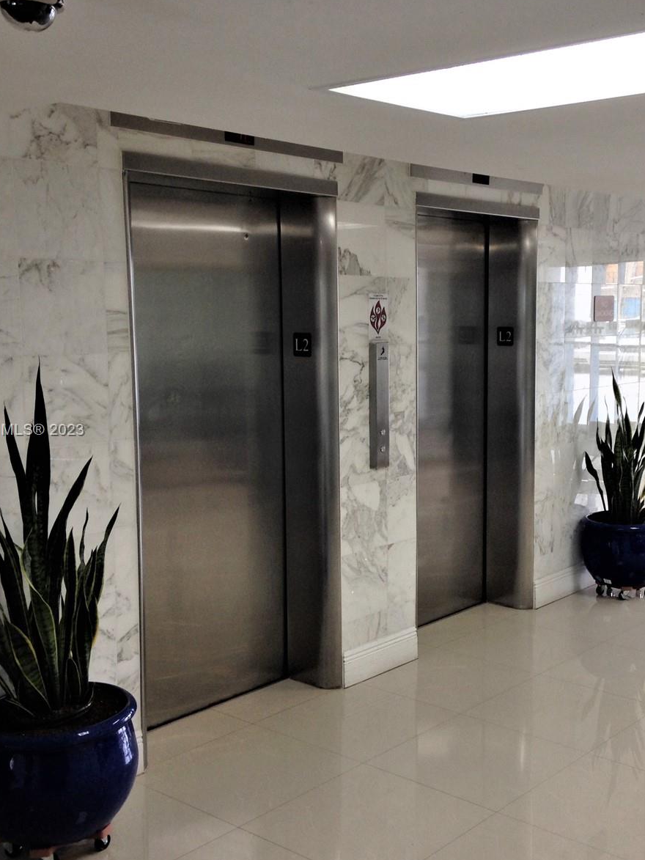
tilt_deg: -8.3
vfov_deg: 42.1
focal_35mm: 45
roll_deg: +1.5
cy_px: 431
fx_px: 1118
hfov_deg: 31.9
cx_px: 436
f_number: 2.4
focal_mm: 4.12
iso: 50
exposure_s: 1/40
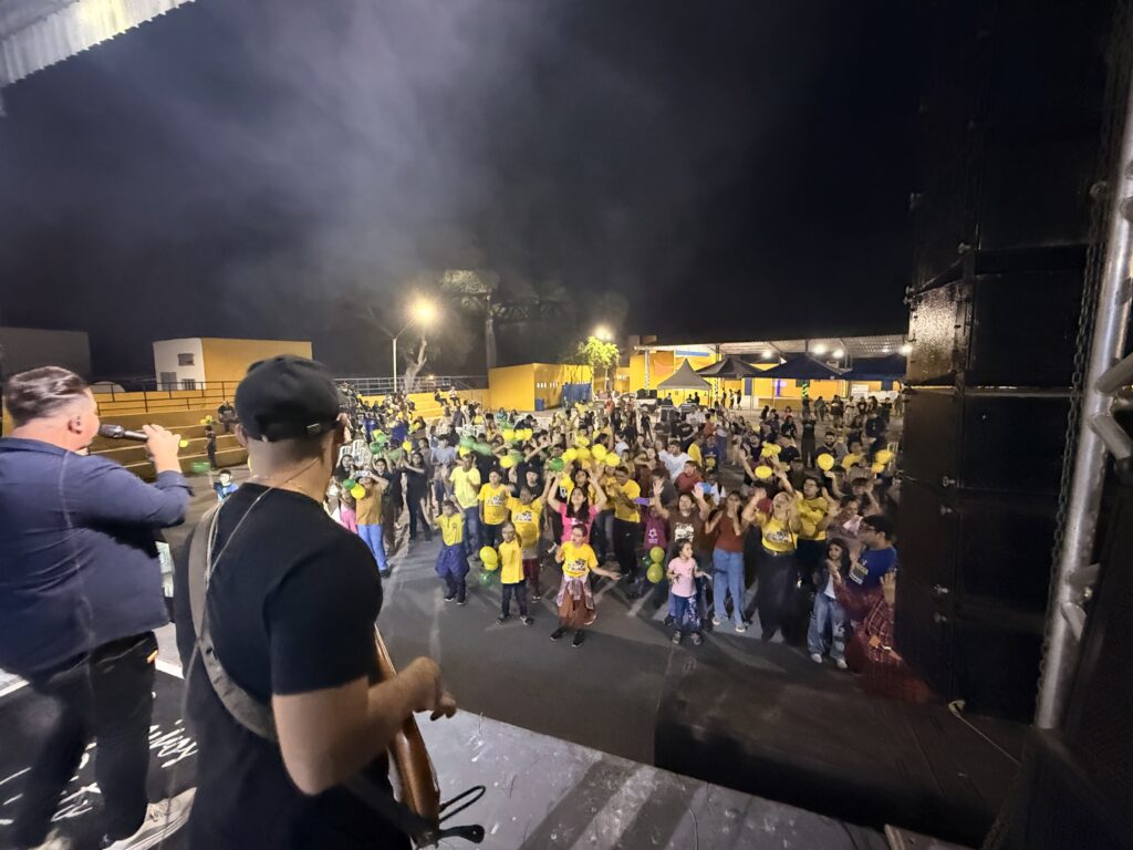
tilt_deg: -6.2
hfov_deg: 102.1
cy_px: 425
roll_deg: +0.6
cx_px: 566
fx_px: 458
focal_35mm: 14
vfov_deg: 85.7
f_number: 2.2
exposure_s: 1/41
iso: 1250
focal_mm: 2.22
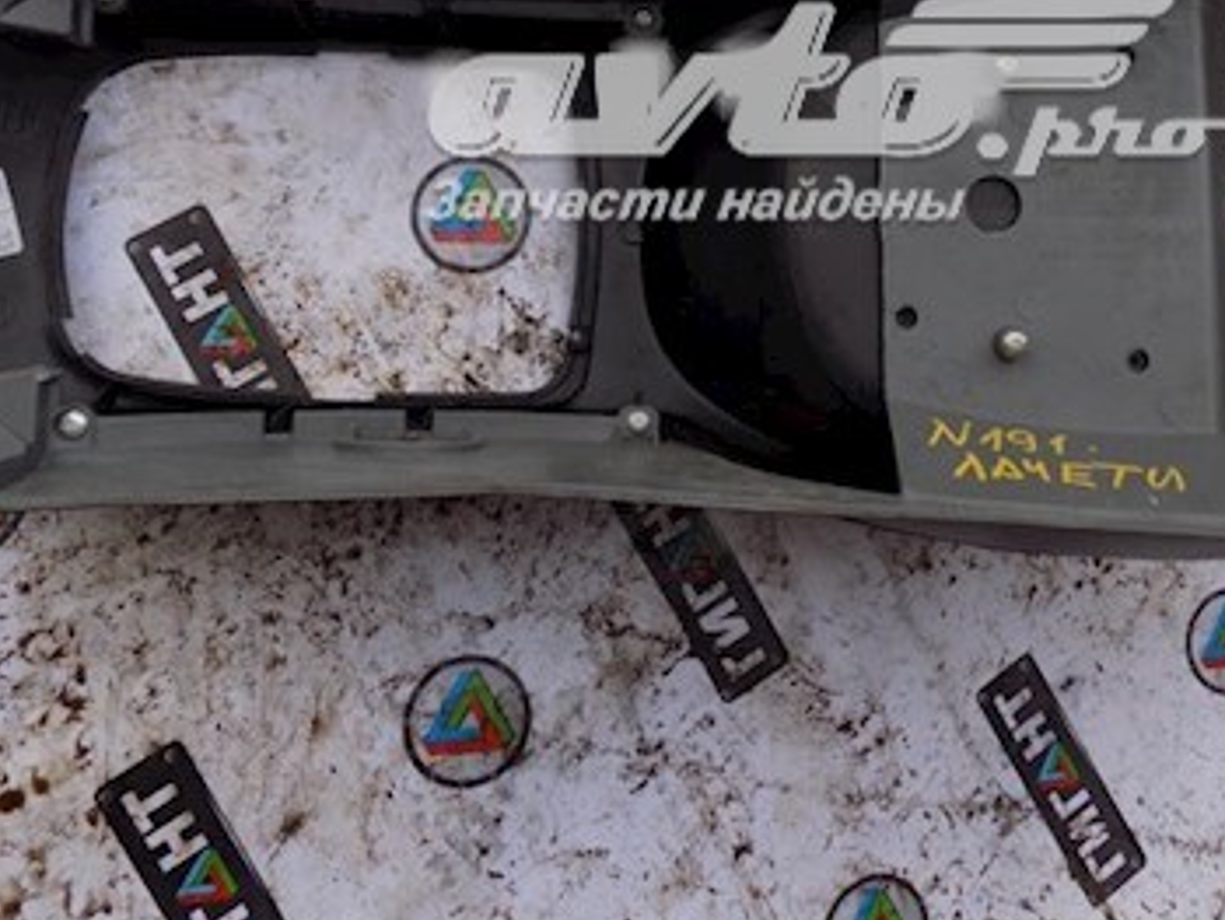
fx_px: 1487
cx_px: 826
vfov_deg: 32.7
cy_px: 101
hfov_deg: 44.1
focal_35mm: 42
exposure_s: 1/250
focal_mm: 4
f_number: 3.1
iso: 80
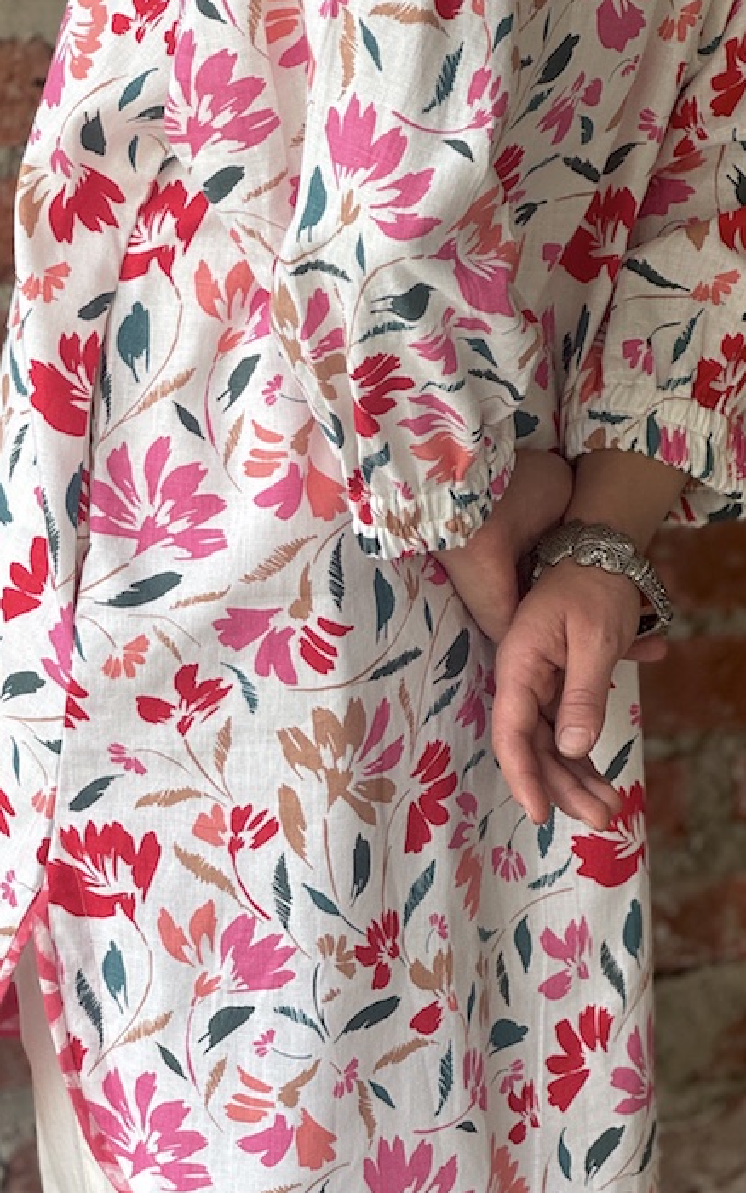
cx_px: 299
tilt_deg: -14.2
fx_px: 3774
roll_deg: -0.4
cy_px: 541
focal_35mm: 116
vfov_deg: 18.0
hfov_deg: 11.3
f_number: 2.8
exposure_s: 1/99
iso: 40
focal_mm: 9
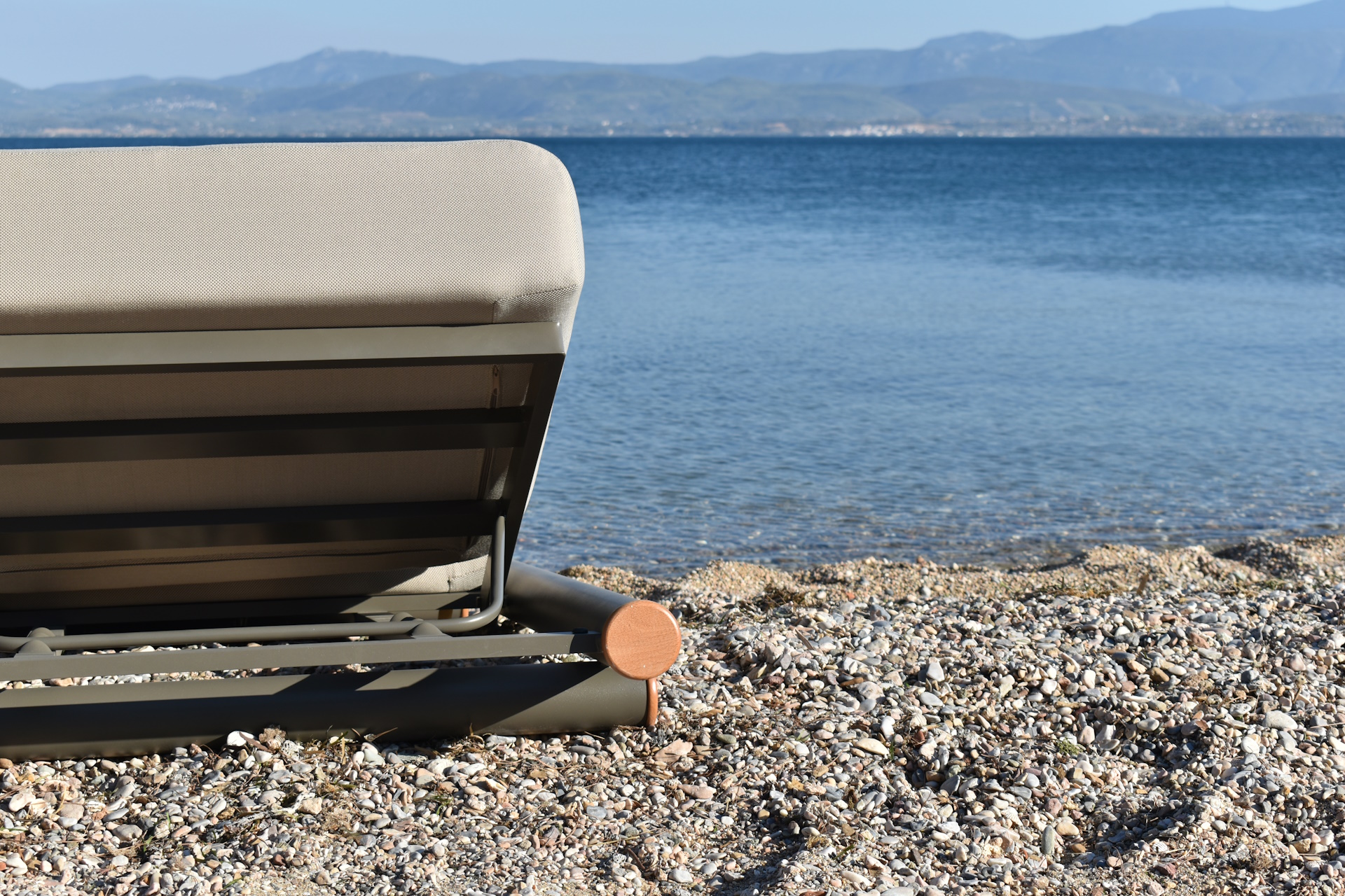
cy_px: 448
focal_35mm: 68
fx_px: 2522
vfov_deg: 20.2
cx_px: 672
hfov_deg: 29.9
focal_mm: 45
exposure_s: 1/320
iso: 100
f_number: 8
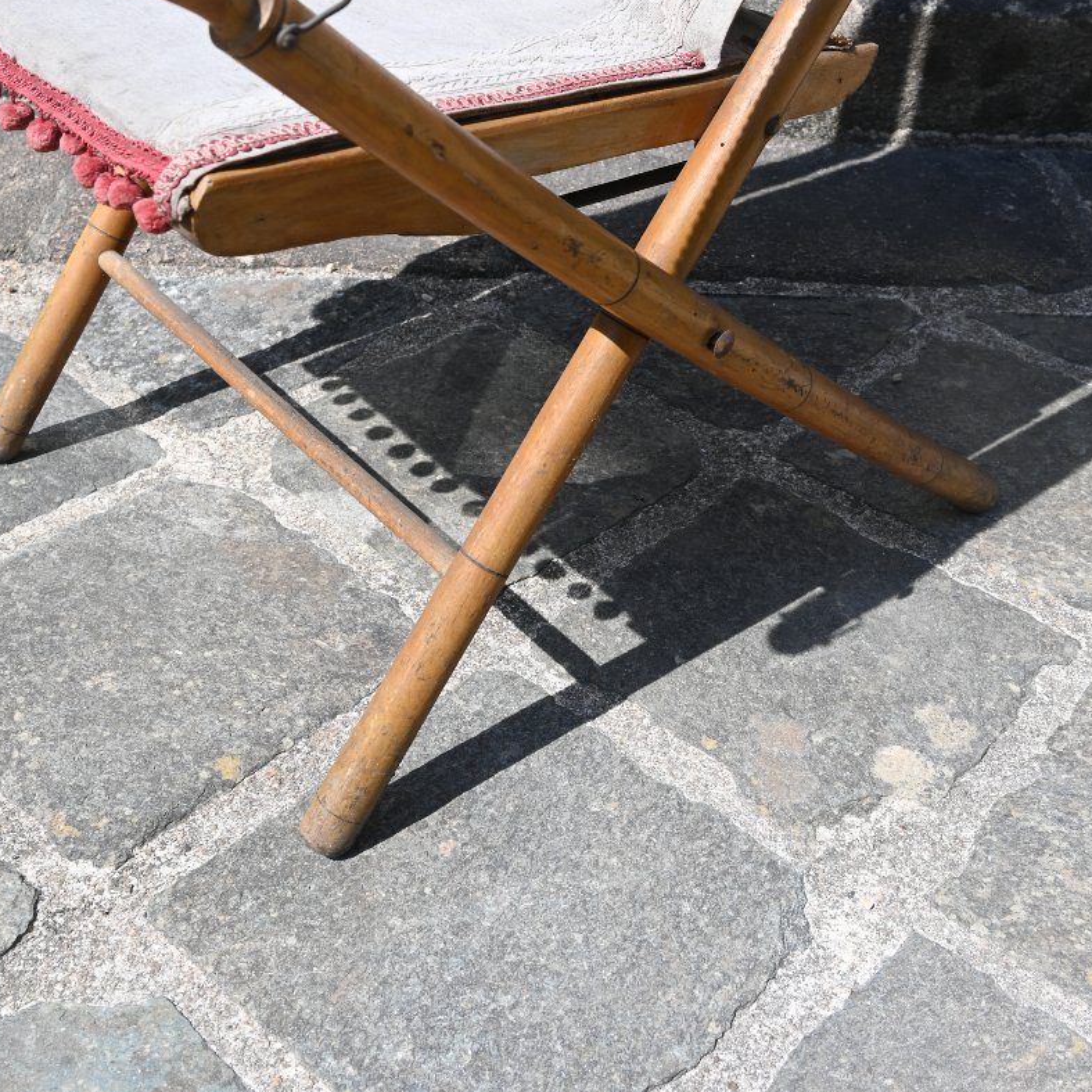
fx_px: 1593
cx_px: 545
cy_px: 392
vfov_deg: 37.5
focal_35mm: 45
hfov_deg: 37.8
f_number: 6.3
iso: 100
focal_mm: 23
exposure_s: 1/320
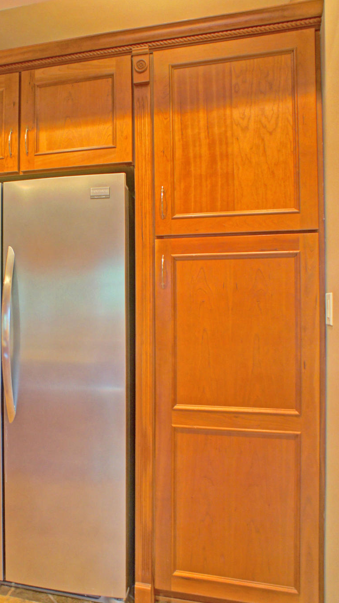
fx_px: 591
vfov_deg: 54.0
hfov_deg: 31.2
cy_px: 307
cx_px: 66
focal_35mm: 37
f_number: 2.8
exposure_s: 1/30
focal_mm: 16
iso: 500
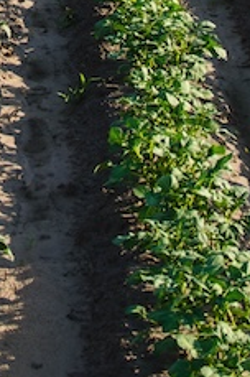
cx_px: -123
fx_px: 1671
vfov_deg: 12.0
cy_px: -273
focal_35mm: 160
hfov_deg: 8.4
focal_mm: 27
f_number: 3.5
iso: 100
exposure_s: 1/1000
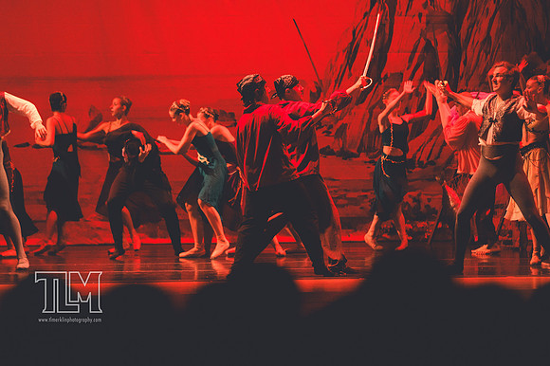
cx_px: 275
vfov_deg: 6.8
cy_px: 183
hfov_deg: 10.2
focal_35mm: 202
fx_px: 3084
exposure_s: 1/500
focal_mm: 135
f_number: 2.8
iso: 9000
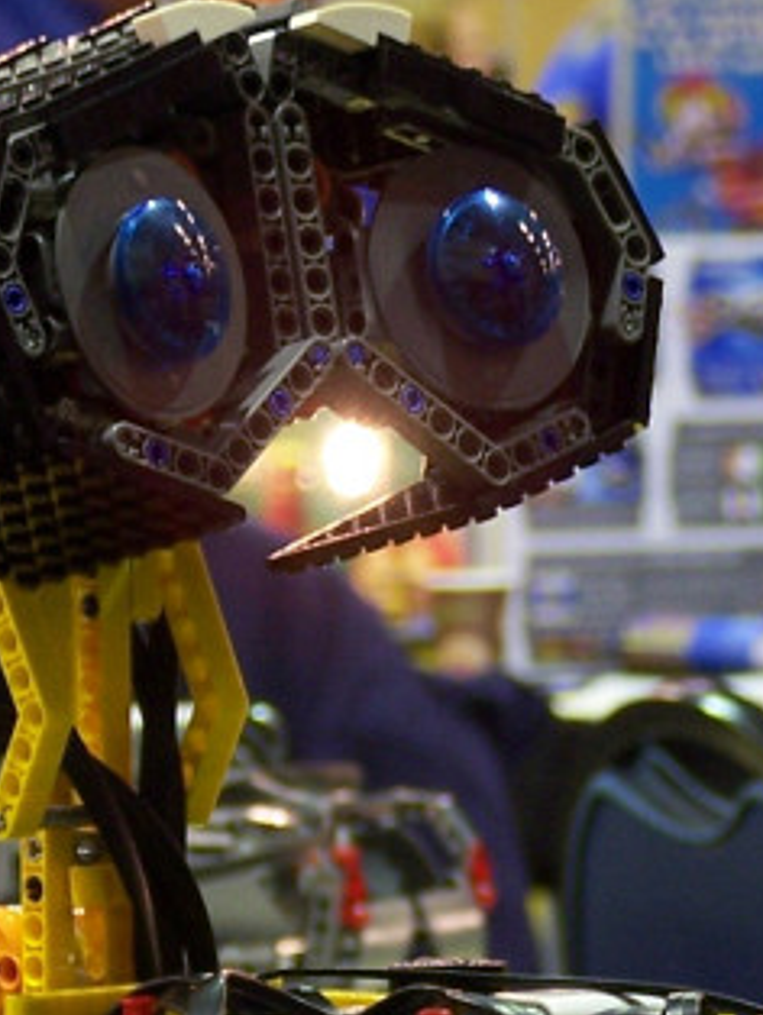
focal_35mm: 381
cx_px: 394
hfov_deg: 3.9
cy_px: 1096
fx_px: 11182
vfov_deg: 5.2
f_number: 3.2
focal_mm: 19.4
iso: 80
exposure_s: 1/2
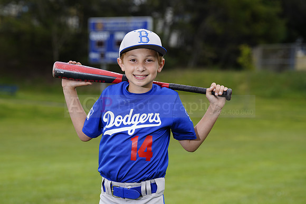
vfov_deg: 9.1
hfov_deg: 13.6
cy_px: 102
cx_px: 153
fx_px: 1284
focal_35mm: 151
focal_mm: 151
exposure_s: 1/250
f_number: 6.3
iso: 100
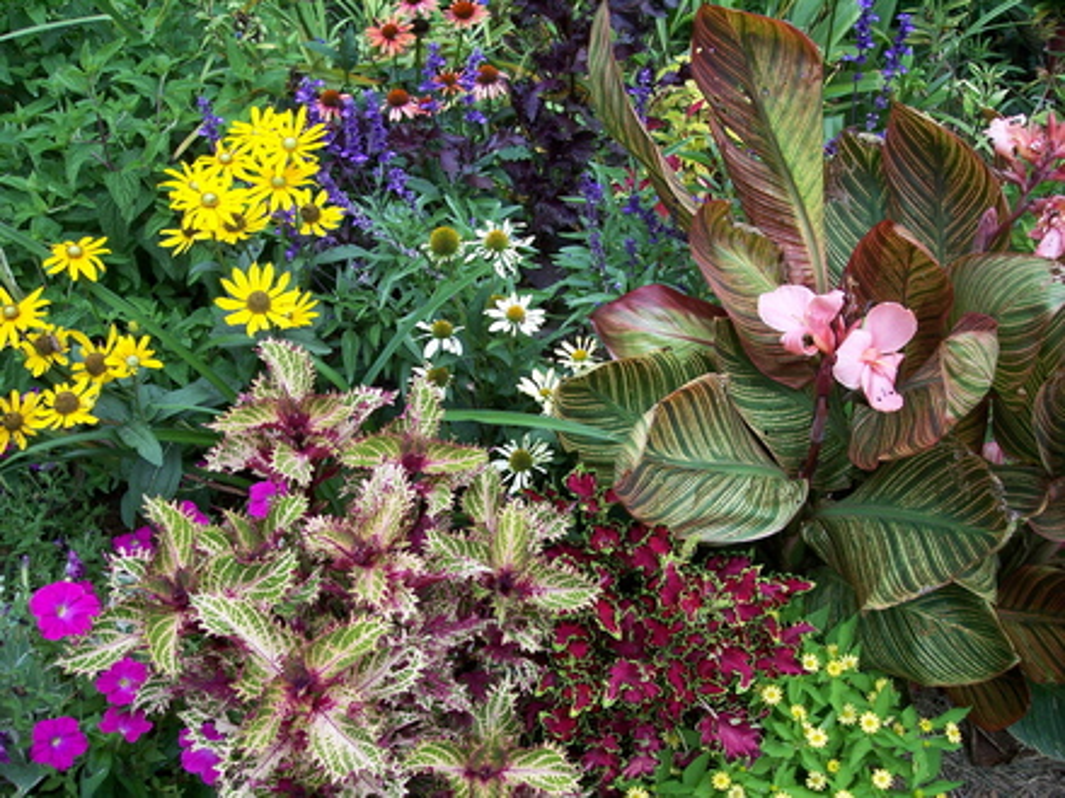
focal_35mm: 39
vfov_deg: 36.8
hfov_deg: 47.9
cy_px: 399
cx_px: 532
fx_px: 1200
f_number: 3.4
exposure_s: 1/350
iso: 100
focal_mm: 8
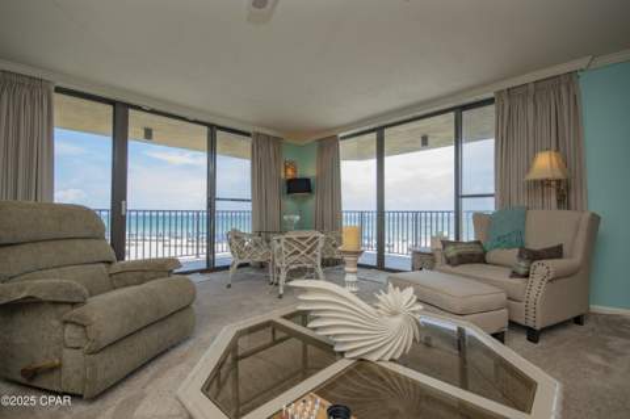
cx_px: 315
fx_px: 262
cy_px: 210
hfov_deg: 100.4
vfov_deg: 77.2
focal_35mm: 15
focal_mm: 10
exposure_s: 1/60
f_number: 8
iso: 200
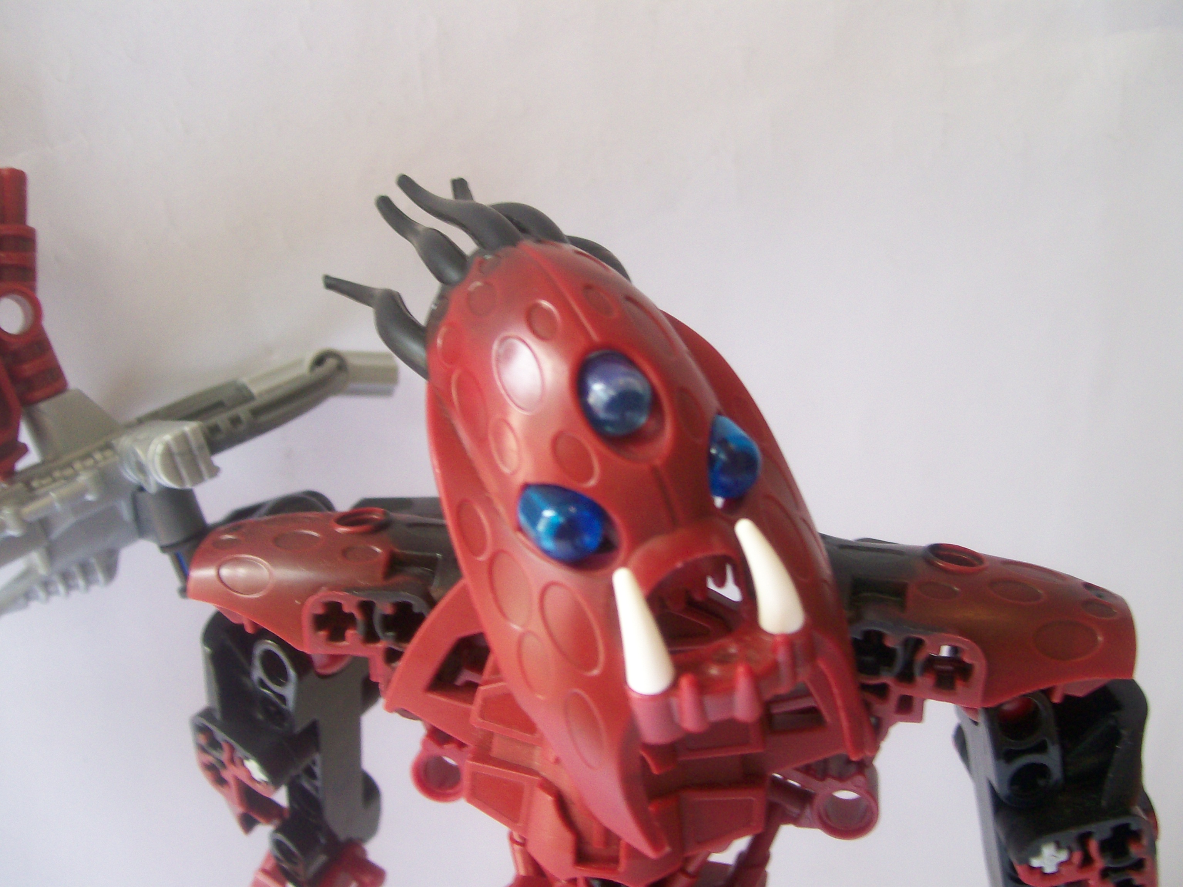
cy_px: 444
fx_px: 1230
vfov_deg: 39.7
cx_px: 592
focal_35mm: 36
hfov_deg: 51.4
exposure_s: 1/32
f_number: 2.7
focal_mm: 6
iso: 106
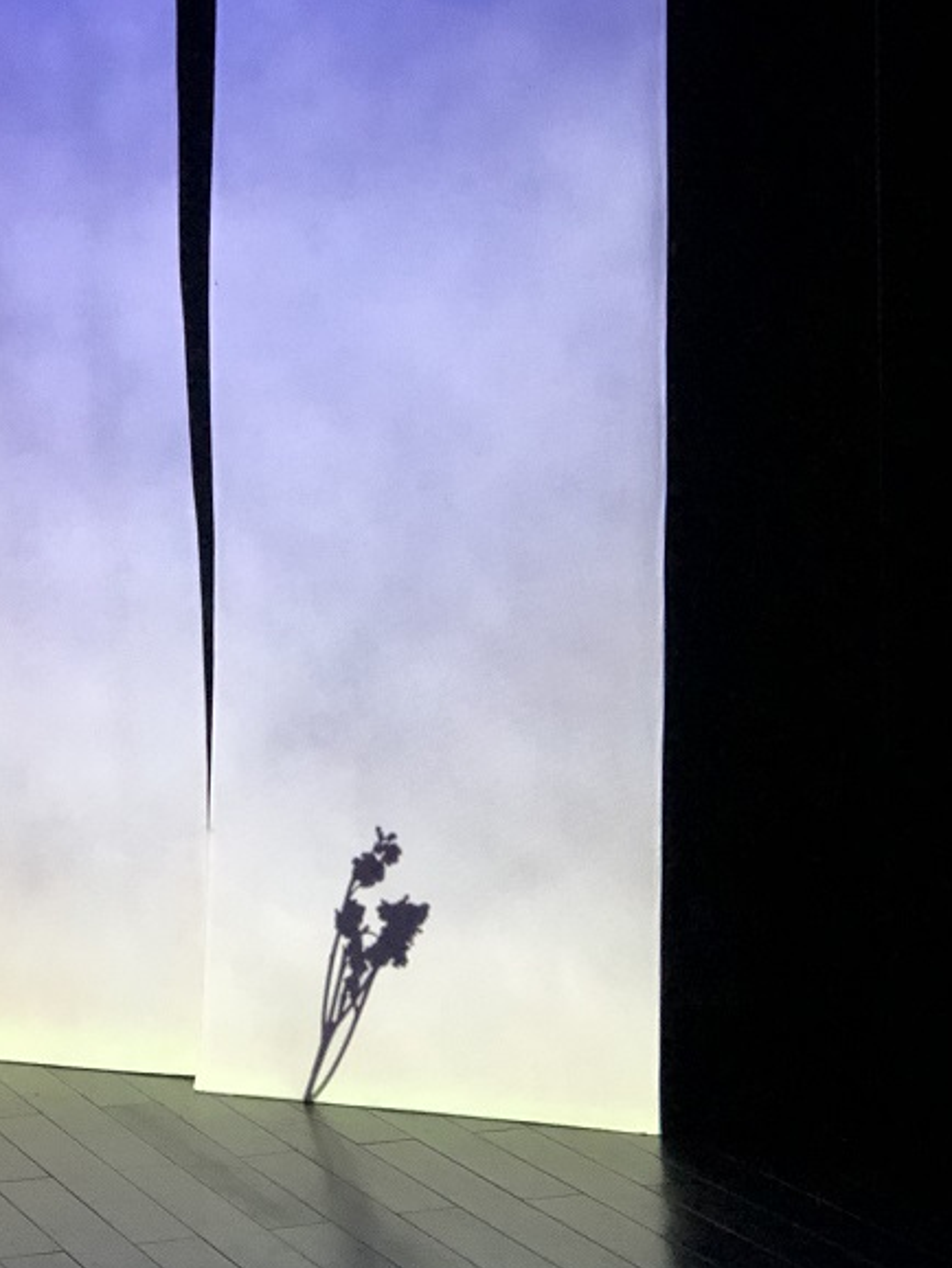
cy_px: 424
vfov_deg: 21.2
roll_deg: +1.4
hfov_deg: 16.0
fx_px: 3371
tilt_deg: -1.1
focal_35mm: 92
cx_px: 259
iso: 320
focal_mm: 6.6
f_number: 2.8
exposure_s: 1/30
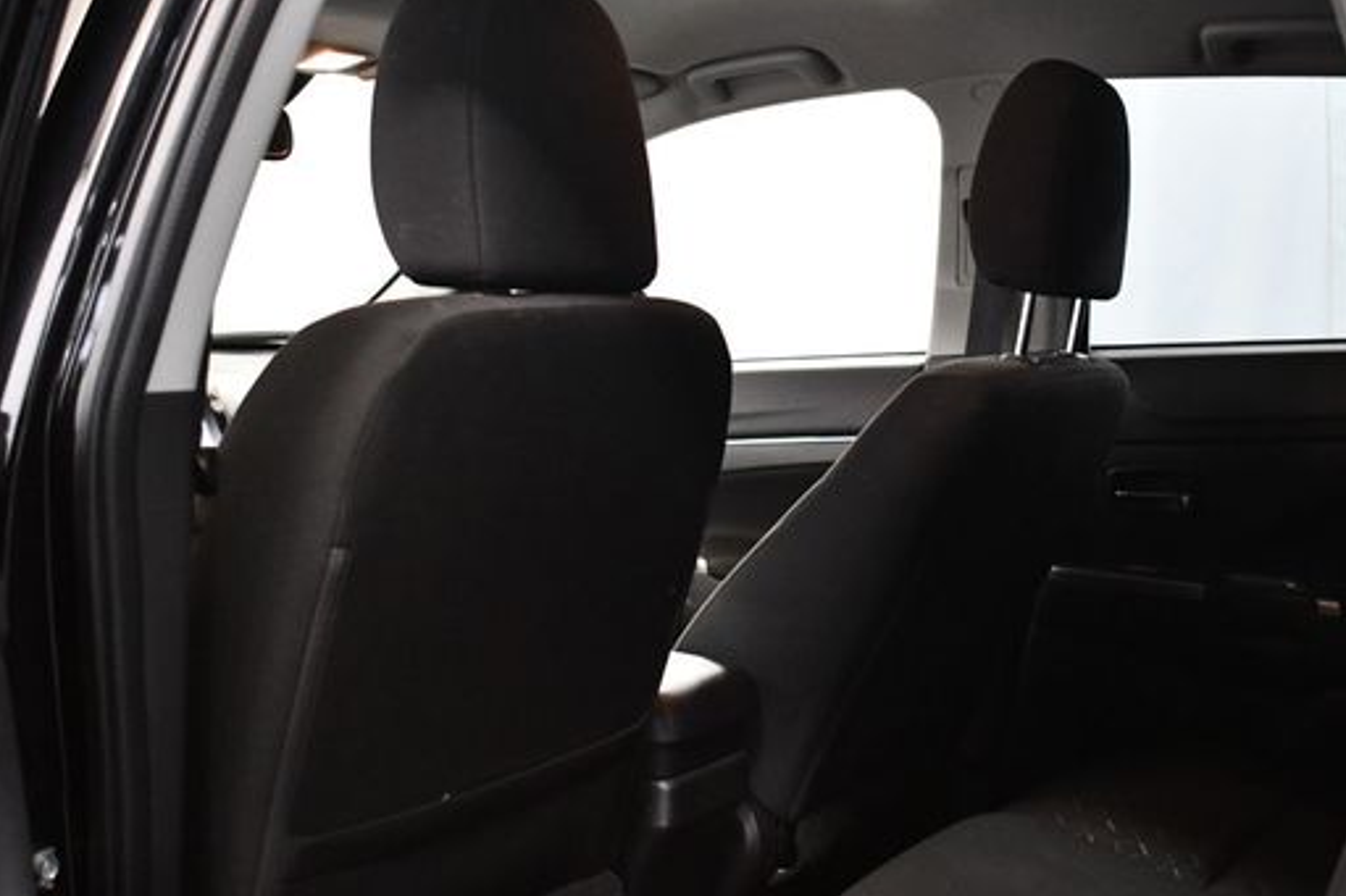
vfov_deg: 29.8
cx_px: 694
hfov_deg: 43.6
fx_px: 1682
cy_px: 489
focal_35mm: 45
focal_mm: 24
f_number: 3.8
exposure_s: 1/60
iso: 4000
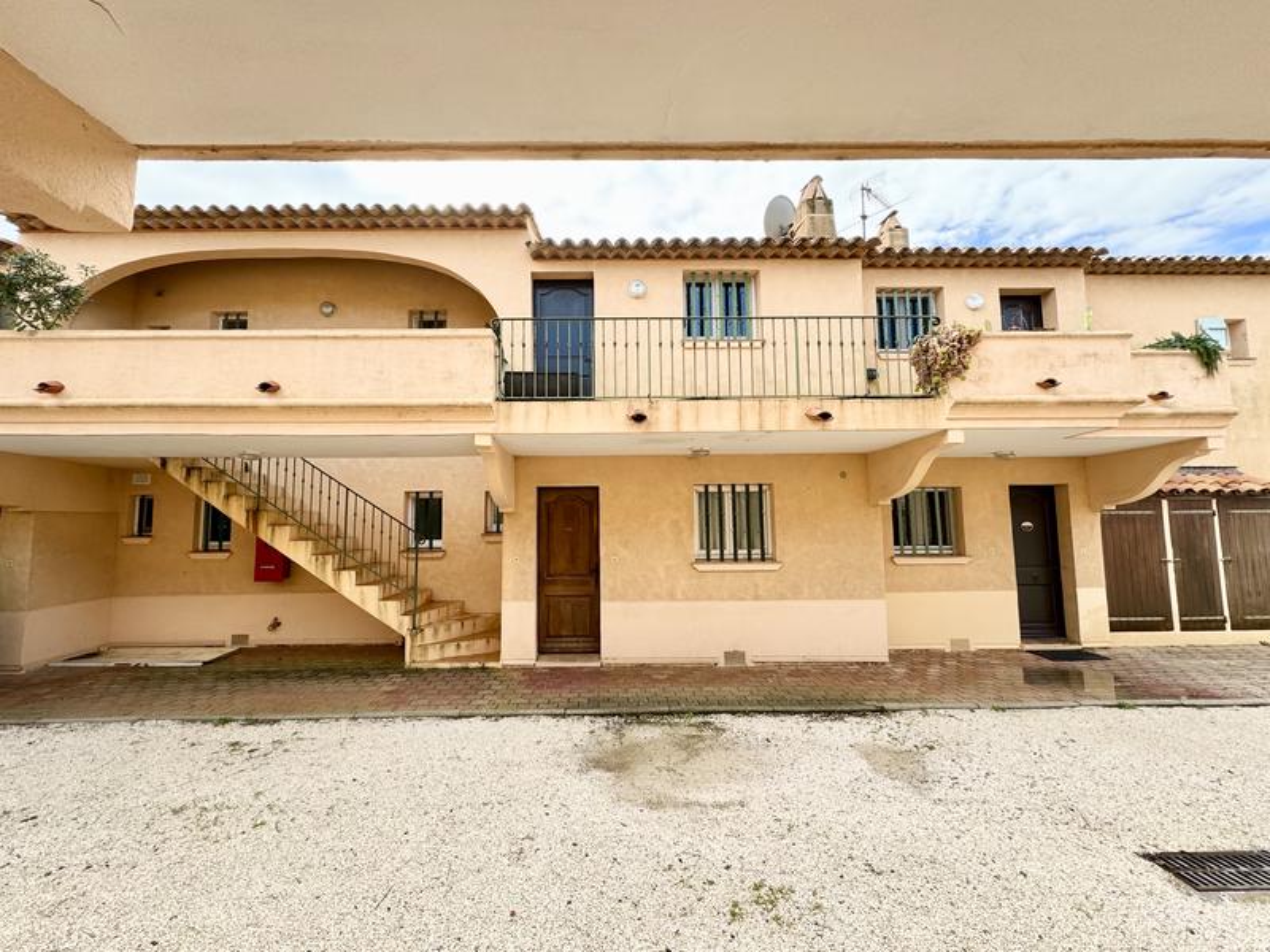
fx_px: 514
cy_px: 476
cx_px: 635
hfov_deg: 102.1
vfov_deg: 85.7
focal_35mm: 14
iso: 40
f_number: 2.2
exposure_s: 1/428
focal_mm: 2.22
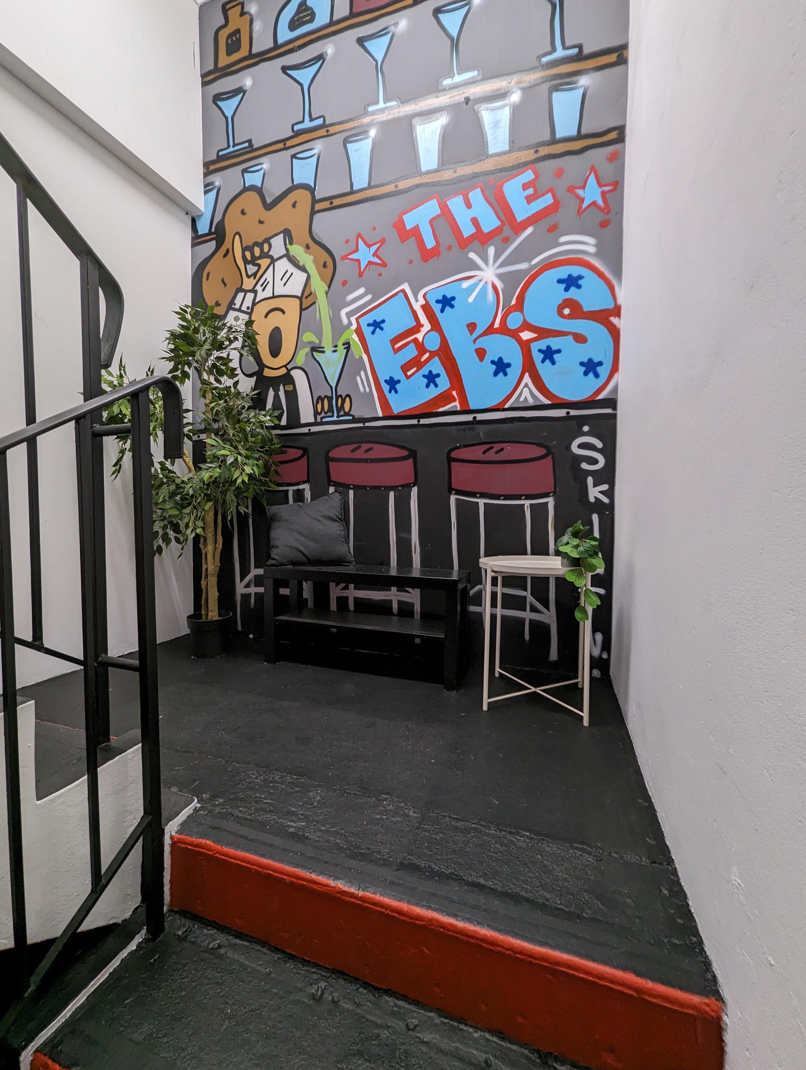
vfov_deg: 106.1
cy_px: 535
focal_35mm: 13
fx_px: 403
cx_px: 403
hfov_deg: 90.1
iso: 162
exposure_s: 1/33.3
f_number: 2.2
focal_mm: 1.95
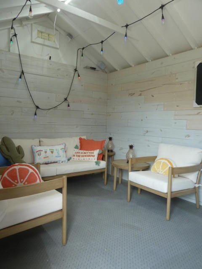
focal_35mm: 25
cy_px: 134
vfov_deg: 69.4
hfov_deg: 54.9
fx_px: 195
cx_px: 101
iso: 80
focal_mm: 4.1
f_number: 3.3
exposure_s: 1/30
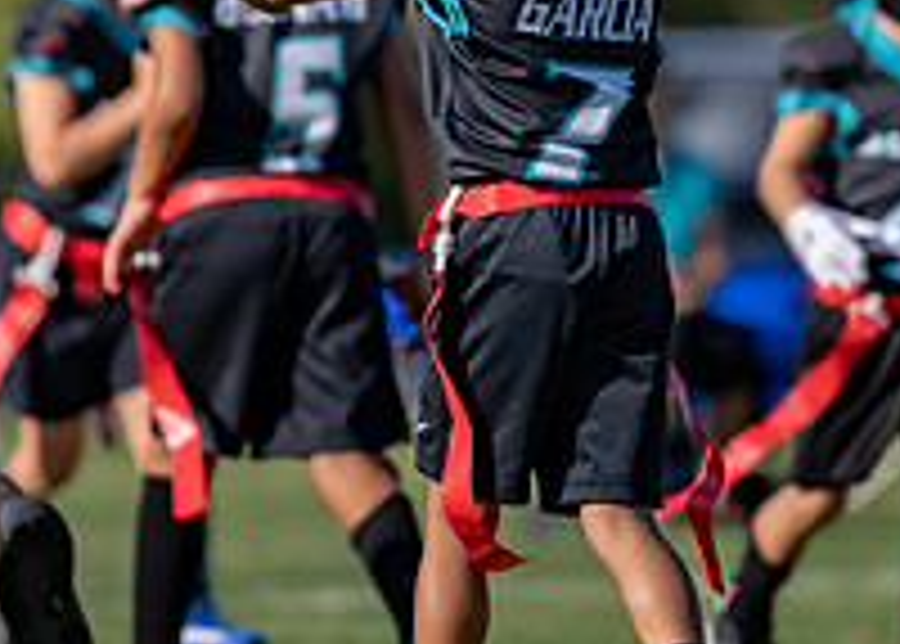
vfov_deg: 1.9
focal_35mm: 774
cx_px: 404
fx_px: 19791
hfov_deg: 2.6
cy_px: -50
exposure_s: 1/2000
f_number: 2.8
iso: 100
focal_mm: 200
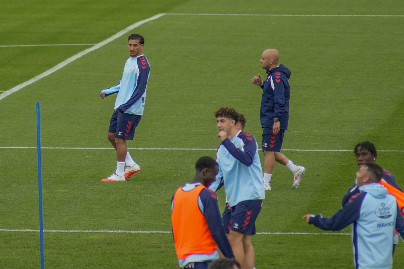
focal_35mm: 450
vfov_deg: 3.1
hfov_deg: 4.6
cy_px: 134
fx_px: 5050
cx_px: 202
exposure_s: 1/500
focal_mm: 300
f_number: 5.6
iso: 500
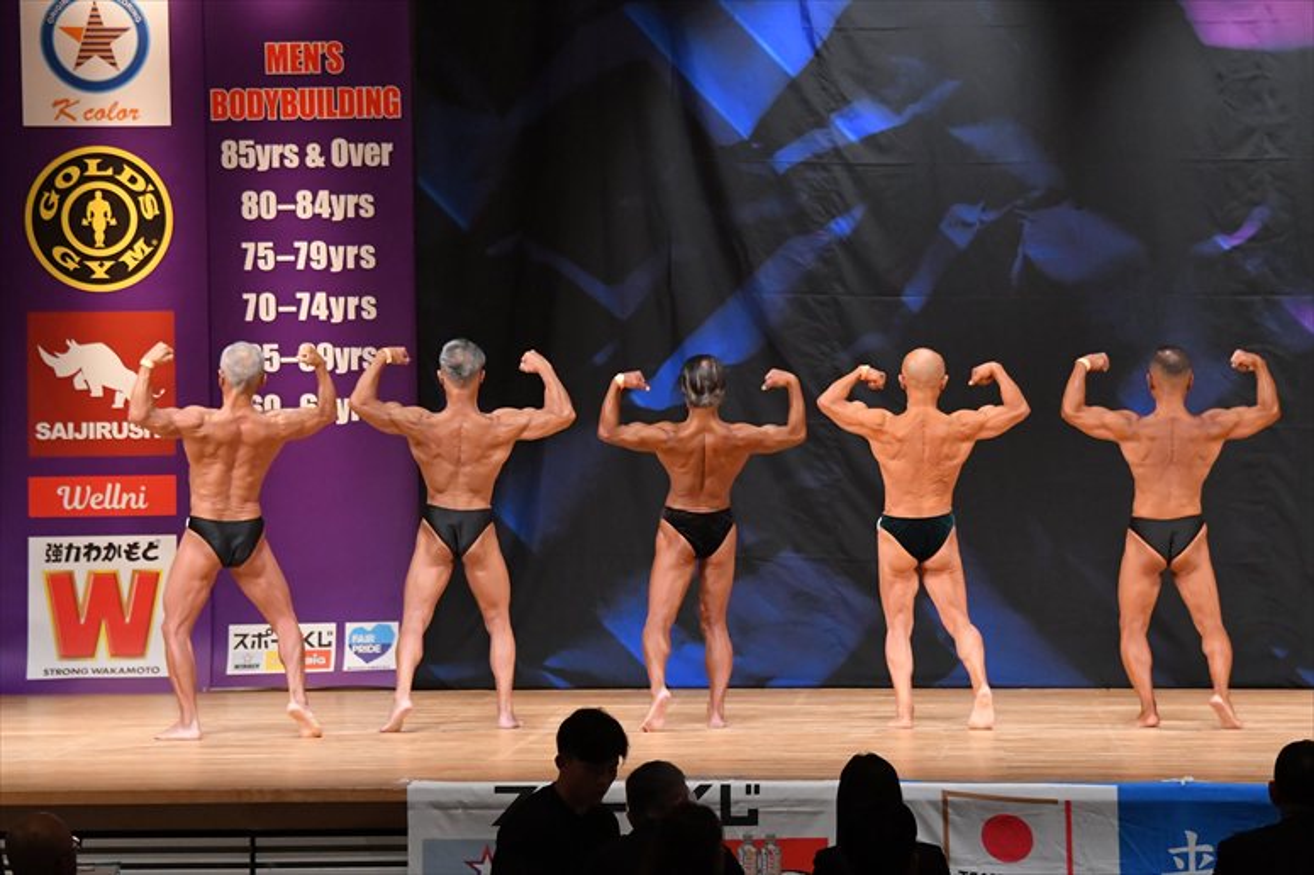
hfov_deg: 13.7
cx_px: 657
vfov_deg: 9.1
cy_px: 438
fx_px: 5472
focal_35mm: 150
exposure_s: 1/400
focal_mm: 100
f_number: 5.6
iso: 5600
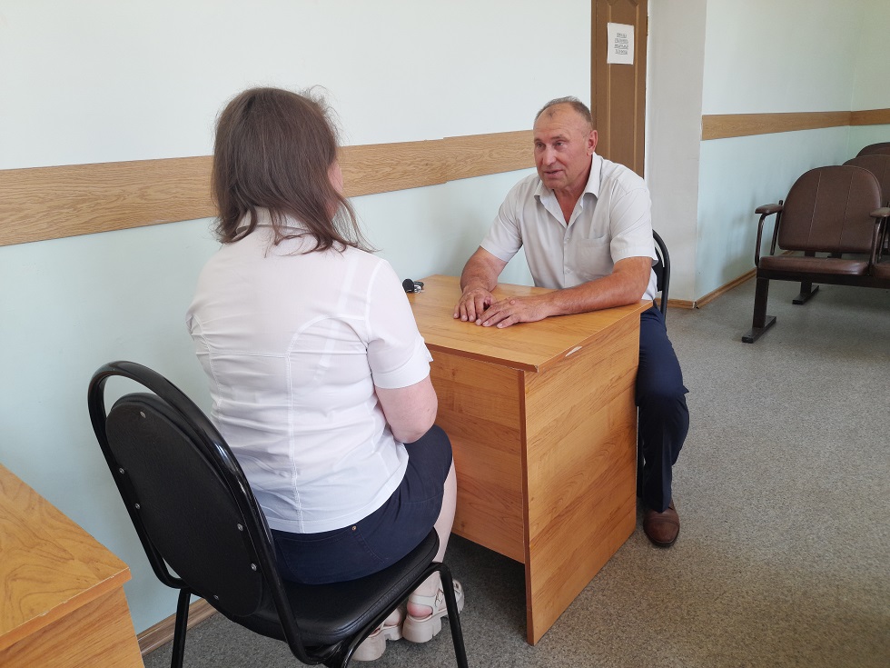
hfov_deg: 69.4
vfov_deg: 54.9
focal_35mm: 25
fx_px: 643
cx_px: 445
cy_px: 334
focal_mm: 4.6
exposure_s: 1/60
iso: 32
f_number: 2
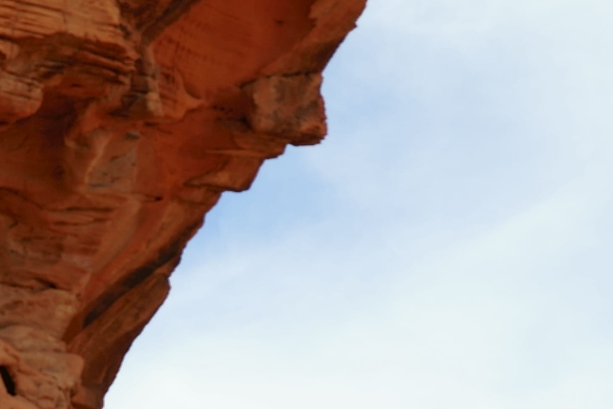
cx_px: 124
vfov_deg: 4.7
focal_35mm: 289
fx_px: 4921
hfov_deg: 7.1
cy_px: 631
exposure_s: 1/640
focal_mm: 70
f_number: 4.5
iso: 100
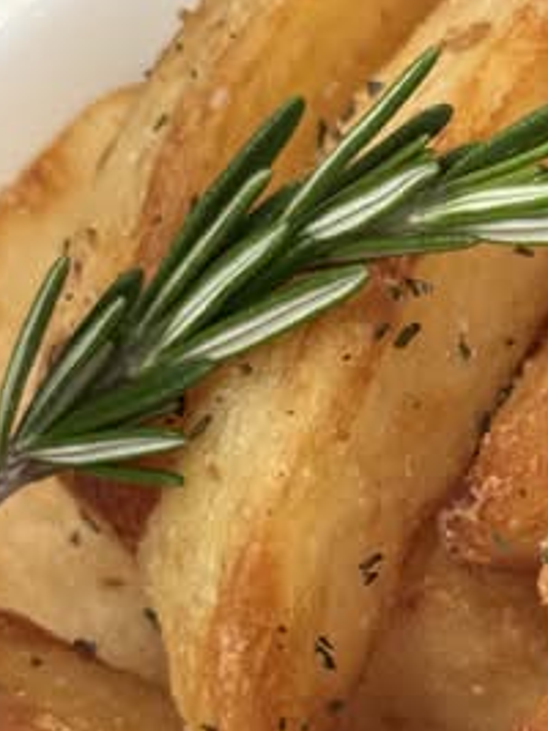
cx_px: 674
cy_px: 385
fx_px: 2788
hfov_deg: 11.0
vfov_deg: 14.9
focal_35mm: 132
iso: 100
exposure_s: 1/60
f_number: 1.78
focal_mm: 6.76
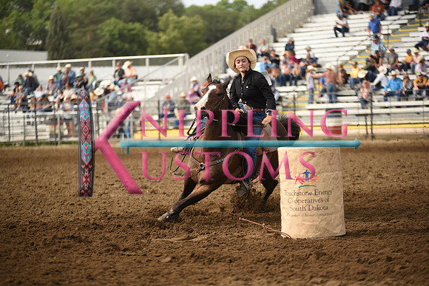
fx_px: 1788
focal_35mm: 150
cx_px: 214
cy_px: 143
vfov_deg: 9.2
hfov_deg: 13.7
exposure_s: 1/4000
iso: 400
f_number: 2.8
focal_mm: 150
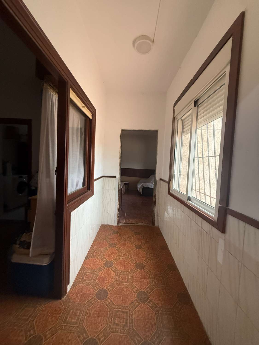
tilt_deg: -5.6
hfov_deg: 85.7
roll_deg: -1.8
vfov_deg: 102.1
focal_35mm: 14
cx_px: 130
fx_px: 140
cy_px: 172
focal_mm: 2.22
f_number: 2.2
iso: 320
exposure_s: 1/100
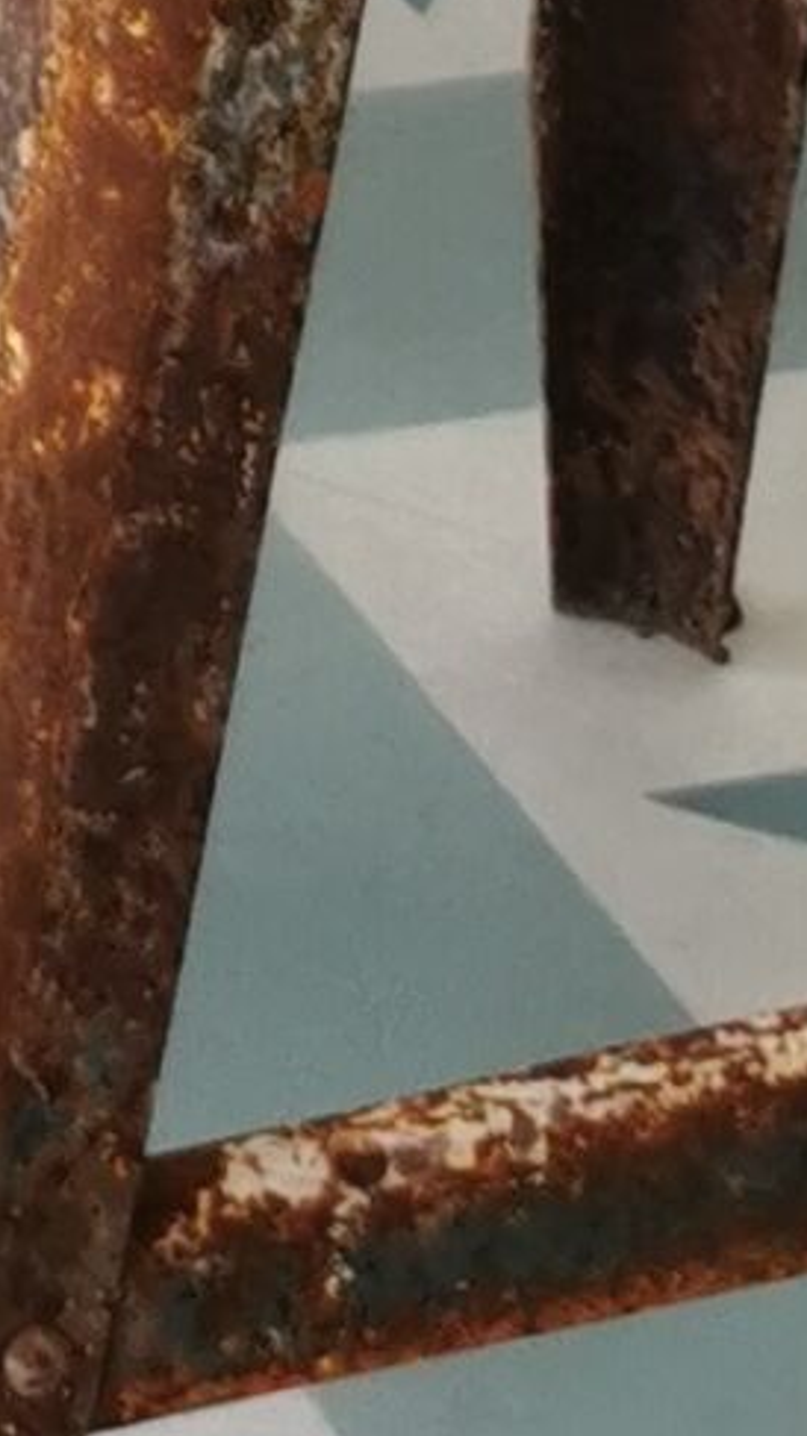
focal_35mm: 220
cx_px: -1914
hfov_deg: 5.1
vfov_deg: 8.1
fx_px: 8381
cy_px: -3081
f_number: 1.6
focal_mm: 5.56
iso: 50
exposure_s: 1/217
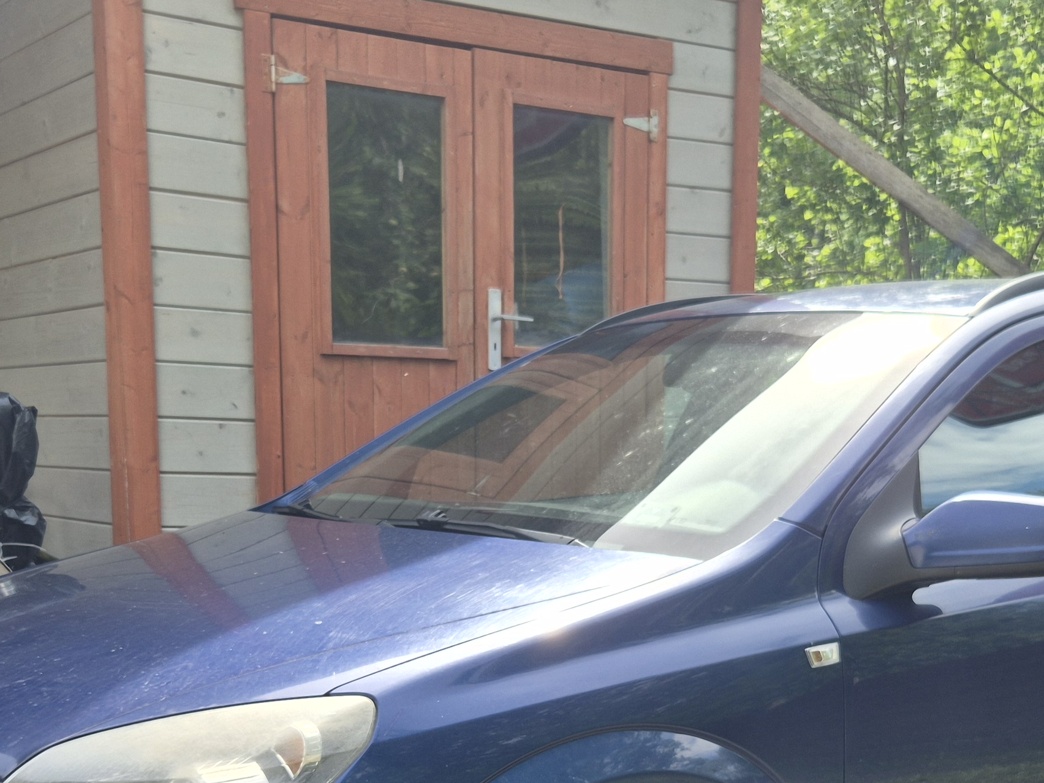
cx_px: 561
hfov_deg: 35.5
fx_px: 1629
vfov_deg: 26.1
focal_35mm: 54
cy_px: 705
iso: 25
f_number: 1.8
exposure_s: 1/452
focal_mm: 5.4
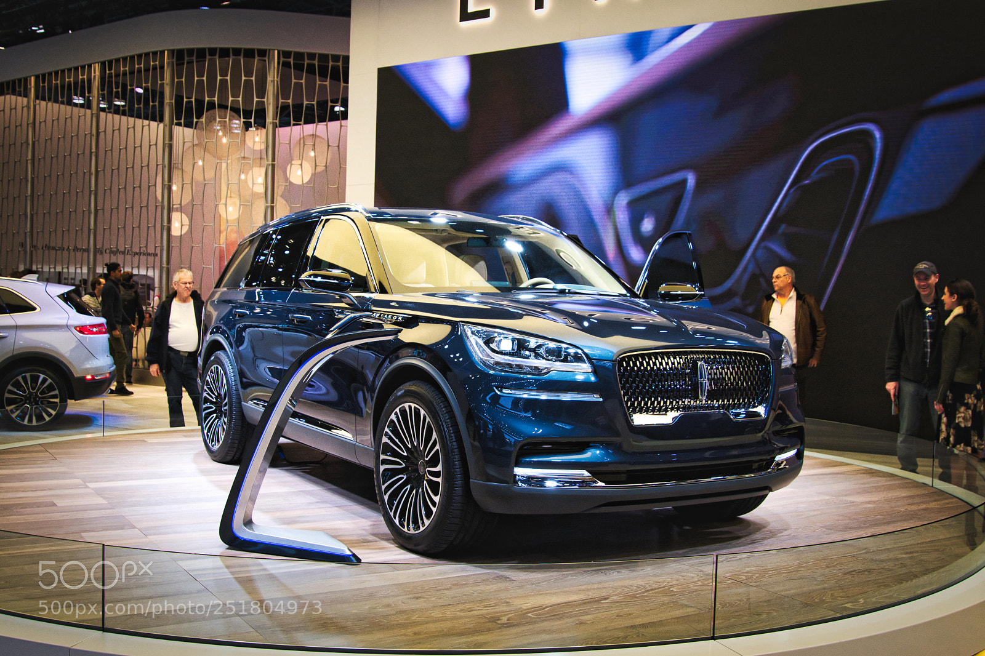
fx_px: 985
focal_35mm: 36
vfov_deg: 36.9
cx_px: 492
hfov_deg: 53.1
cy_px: 328
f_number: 4
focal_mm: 24
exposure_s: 1/1000
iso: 2000
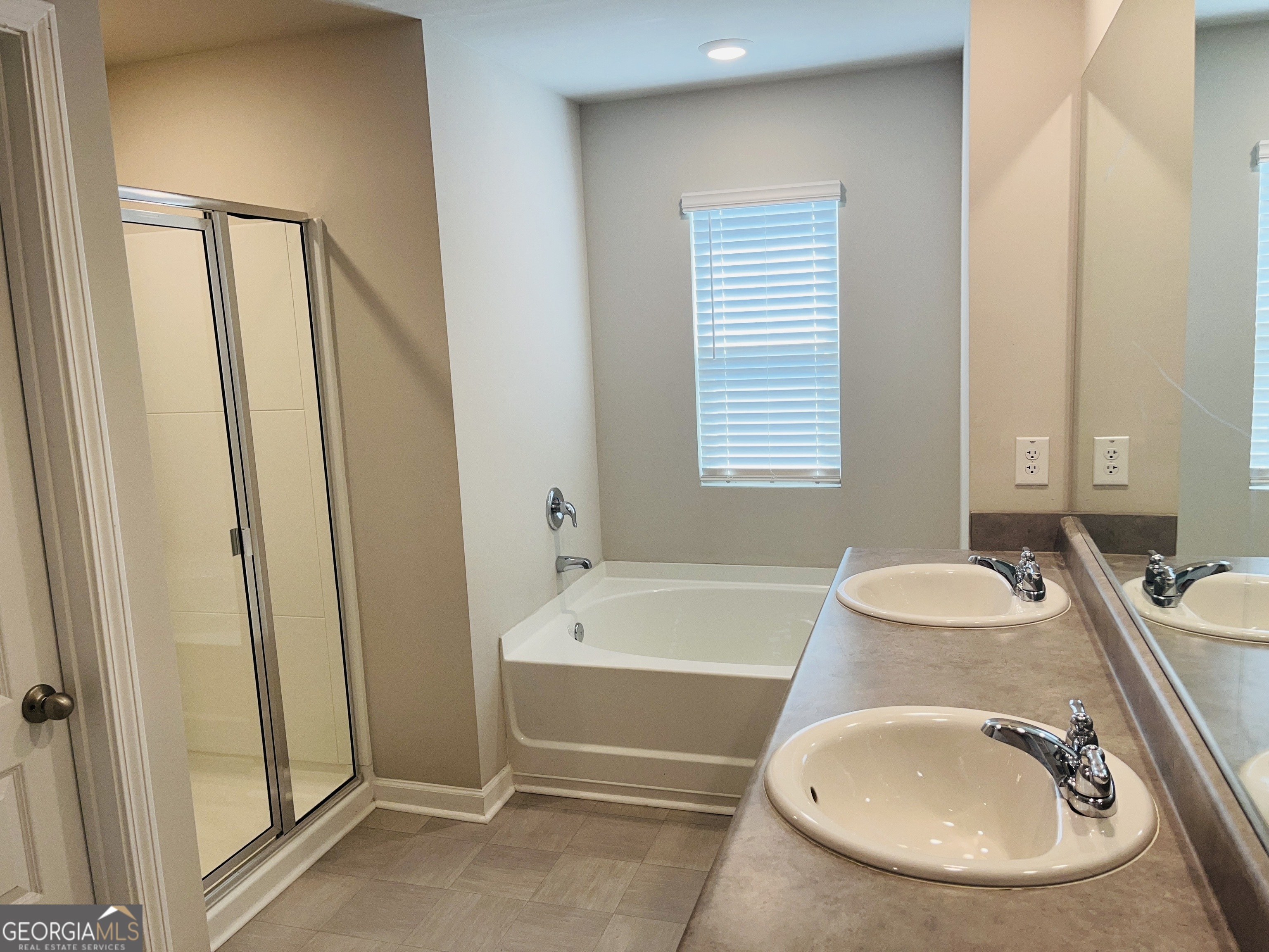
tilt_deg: -8.7
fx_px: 953
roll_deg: +3.3
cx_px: 634
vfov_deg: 53.1
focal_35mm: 26
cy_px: 476
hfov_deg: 67.3
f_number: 1.6
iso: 64
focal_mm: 5.1
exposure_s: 1/129
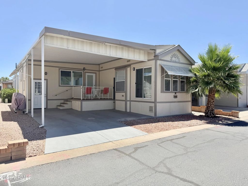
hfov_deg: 71.6
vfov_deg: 56.8
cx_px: 124
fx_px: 172
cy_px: 93
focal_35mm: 24
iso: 80
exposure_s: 1/4405
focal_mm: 6.76
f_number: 1.78
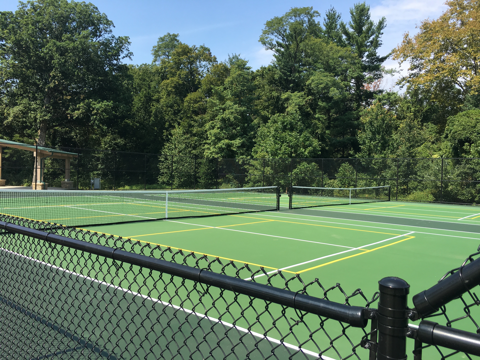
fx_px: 402
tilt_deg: -1.2
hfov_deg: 61.7
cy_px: 180
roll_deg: -2.3
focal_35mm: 29
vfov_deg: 48.2
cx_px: 240
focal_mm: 4.15
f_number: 2.2
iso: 25
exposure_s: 1/999
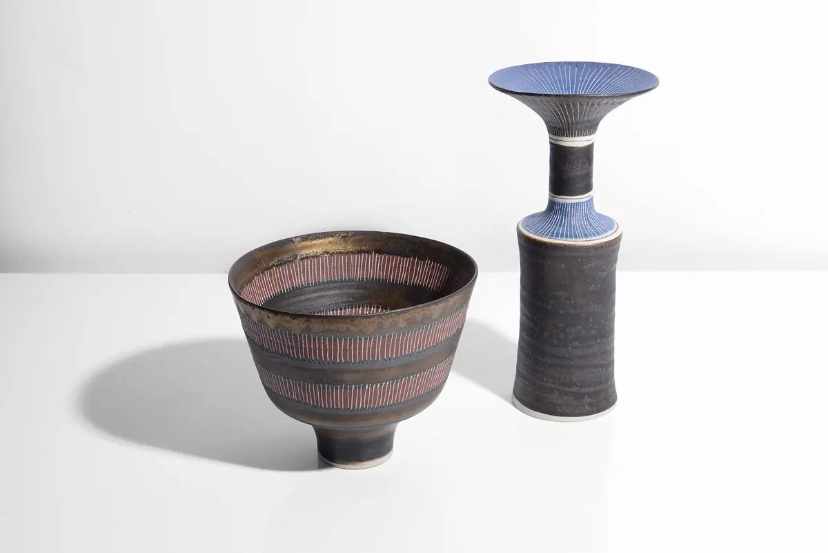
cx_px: 414
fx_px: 1380
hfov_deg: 33.4
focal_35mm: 60
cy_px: 276
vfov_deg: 22.6
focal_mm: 60
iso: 80
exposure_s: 1/100
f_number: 36
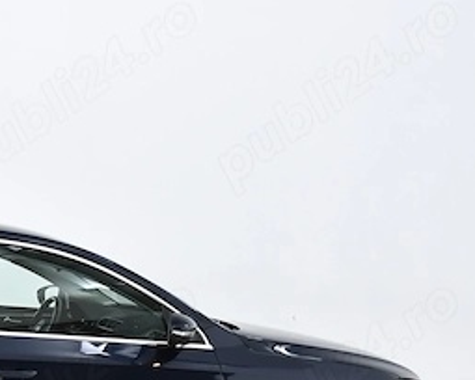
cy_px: 350
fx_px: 1026
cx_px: -56
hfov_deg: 24.2
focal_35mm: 73
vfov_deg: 20.5
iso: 800
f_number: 4.5
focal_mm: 22
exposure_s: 1/15
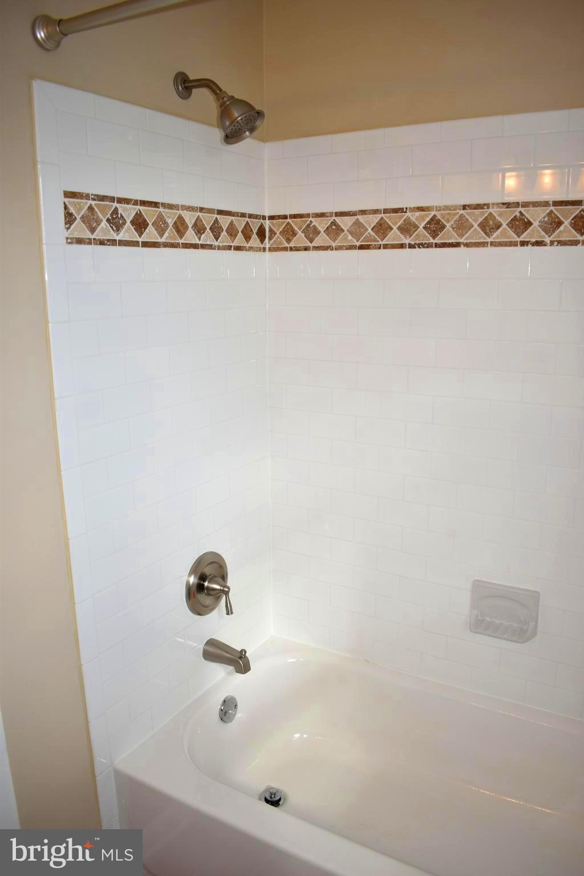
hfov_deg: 47.9
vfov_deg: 67.4
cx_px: 292
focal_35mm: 27
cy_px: 438
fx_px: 657
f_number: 3.5
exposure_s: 1/200
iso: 250
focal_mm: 18
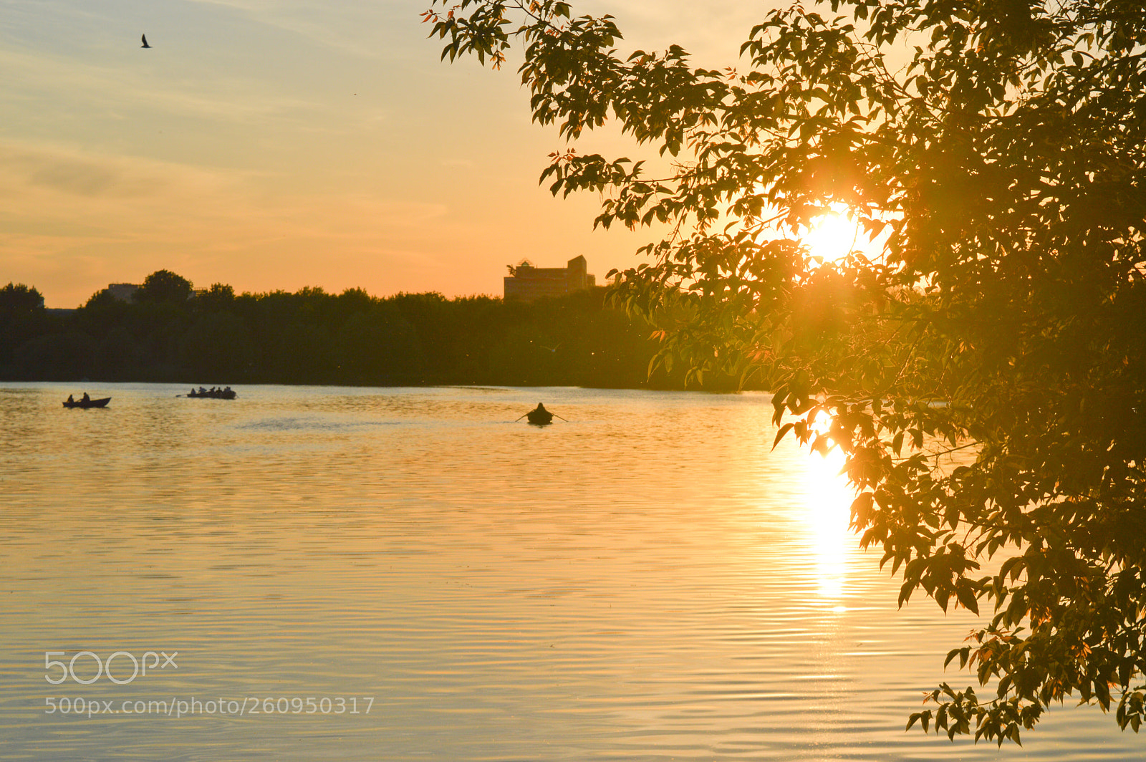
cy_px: 381
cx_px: 573
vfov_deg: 16.5
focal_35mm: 82
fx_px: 2624
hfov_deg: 24.6
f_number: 13
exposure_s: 1/640
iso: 100
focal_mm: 55
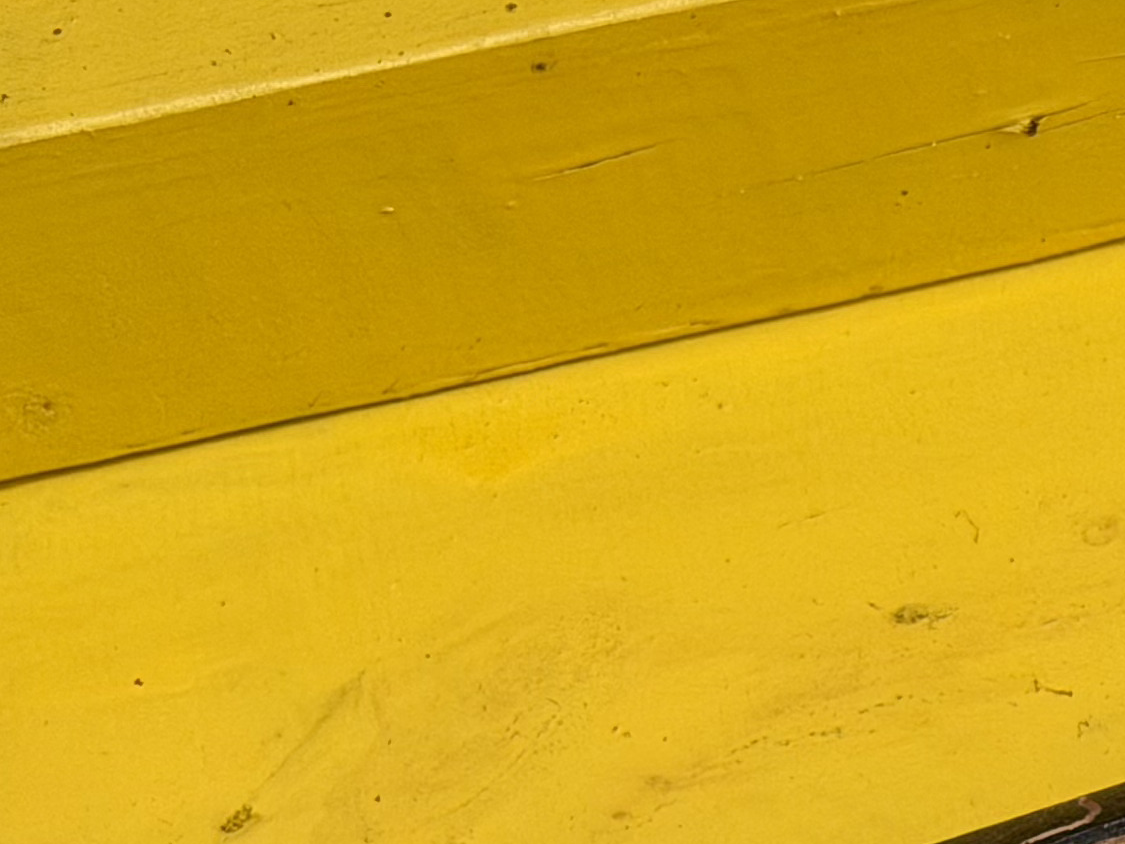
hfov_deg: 11.2
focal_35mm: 172
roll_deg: +15.3
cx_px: 1520
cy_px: 737
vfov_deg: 8.6
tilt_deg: +28.8
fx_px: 5590
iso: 80
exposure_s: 1/420
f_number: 1.78
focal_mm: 6.76
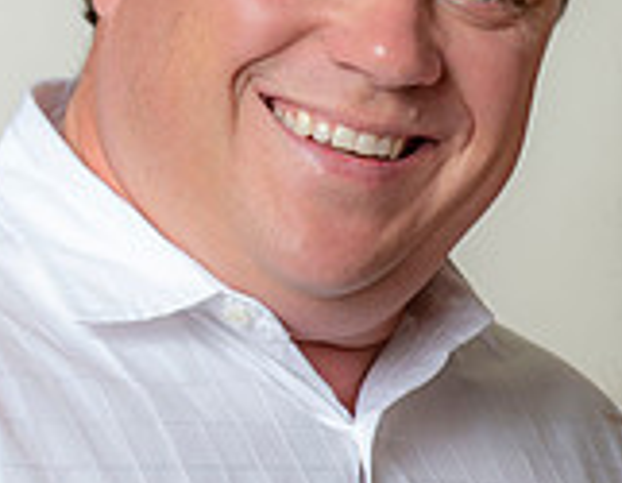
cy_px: 438
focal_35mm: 346
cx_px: 906
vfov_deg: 4.4
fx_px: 6297
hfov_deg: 5.6
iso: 250
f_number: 5.6
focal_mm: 86
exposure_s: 1/200
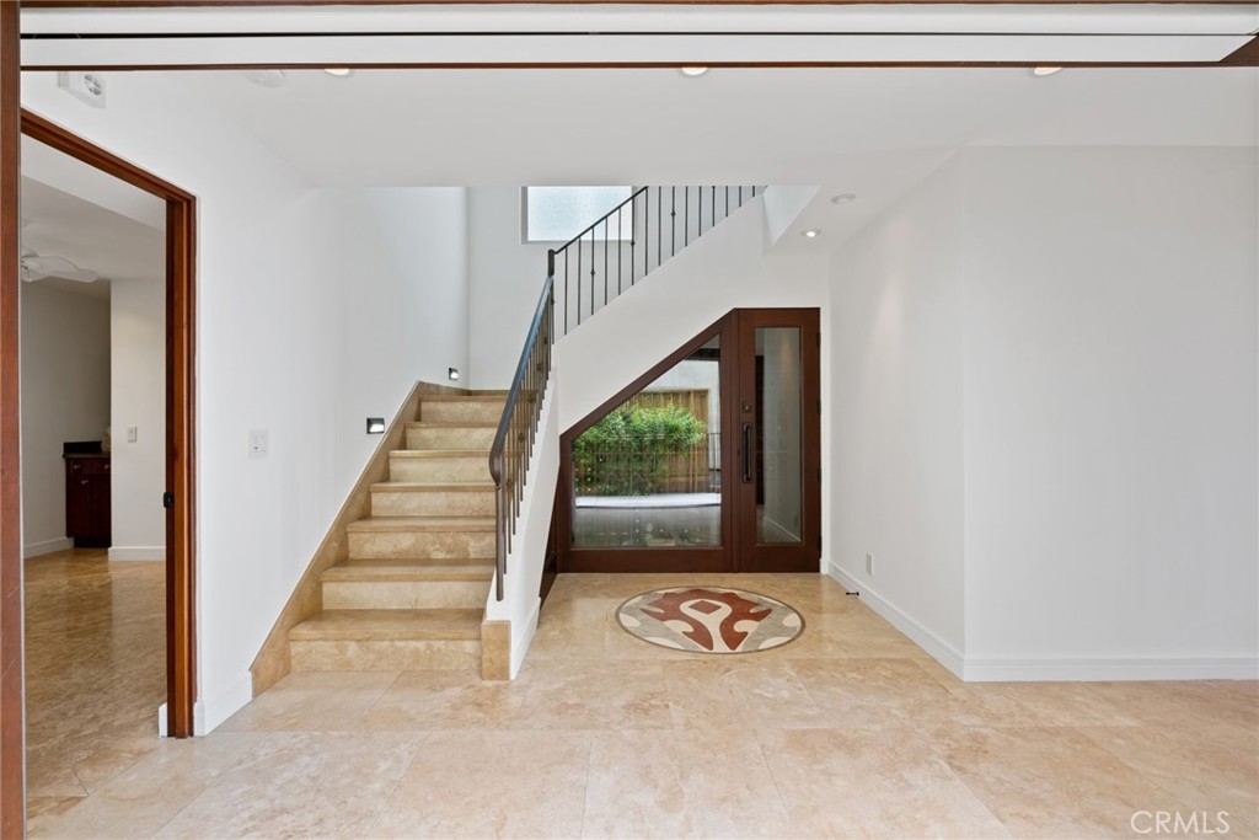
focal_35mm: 15
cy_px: 420
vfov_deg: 77.3
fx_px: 525
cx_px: 630
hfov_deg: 100.4
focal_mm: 10
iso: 200
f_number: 8
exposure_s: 1/3
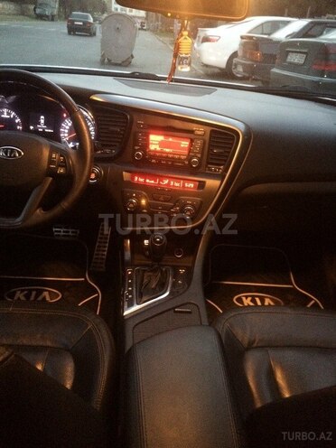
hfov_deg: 48.2
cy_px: 224
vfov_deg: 61.7
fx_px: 375
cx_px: 168
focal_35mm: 29
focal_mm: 4.15
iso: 500
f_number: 2.2
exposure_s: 1/17
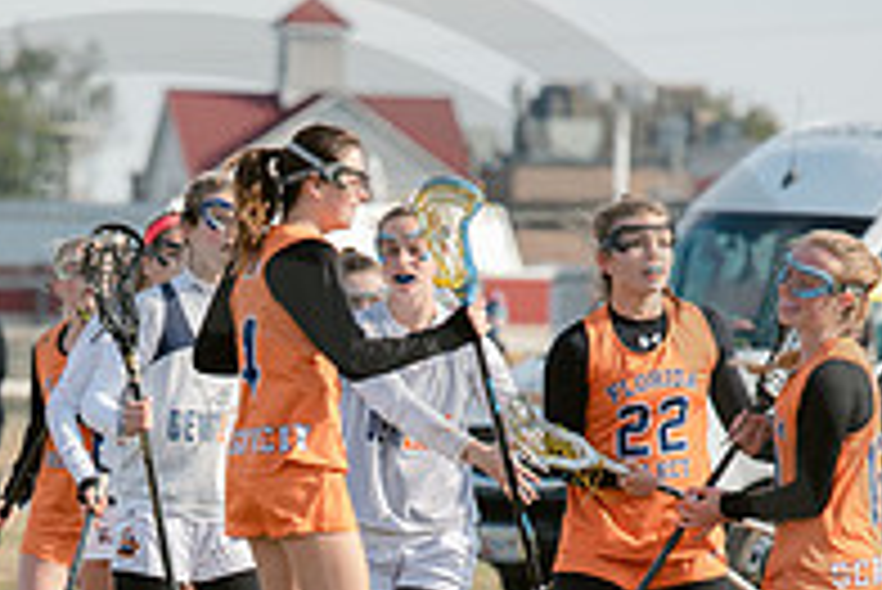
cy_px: 705
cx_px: 153
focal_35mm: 593
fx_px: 14539
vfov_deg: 2.3
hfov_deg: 3.5
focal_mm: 200
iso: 250
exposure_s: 1/1250
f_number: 4.5
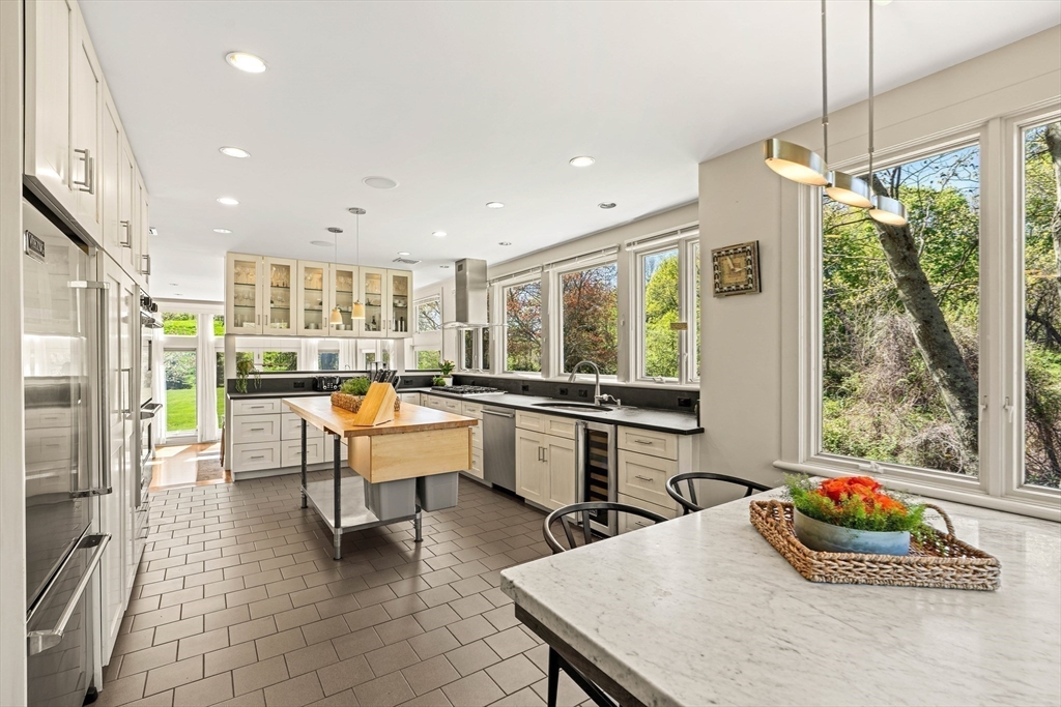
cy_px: 354
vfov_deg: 73.8
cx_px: 530
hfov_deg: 96.7
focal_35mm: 16
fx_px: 472
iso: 100
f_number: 8
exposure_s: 1/4
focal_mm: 16
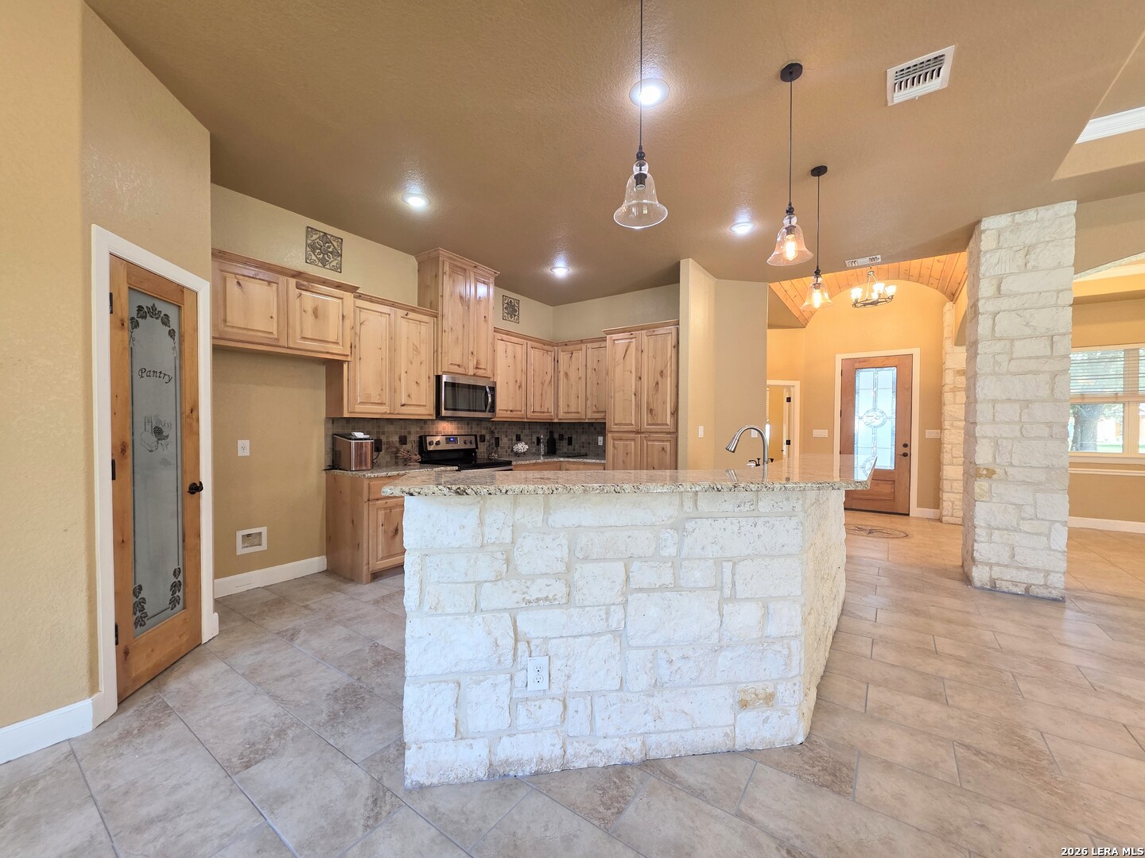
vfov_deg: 89.9
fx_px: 430
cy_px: 429
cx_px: 572
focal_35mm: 13
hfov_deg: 106.2
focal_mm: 2.2
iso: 160
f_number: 1.9
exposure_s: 1/60
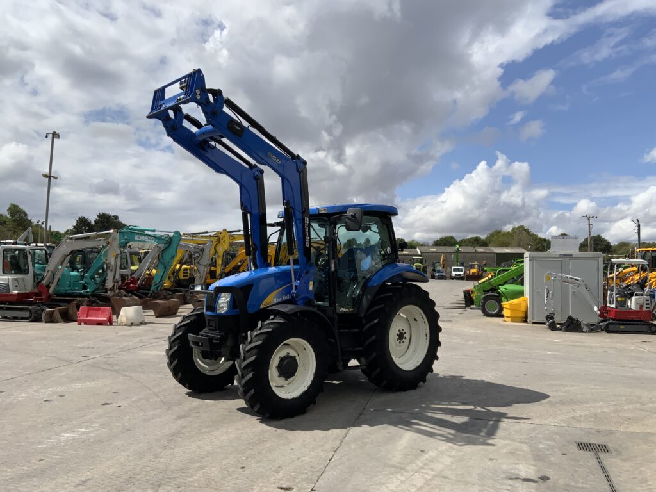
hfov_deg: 61.7
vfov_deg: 48.2
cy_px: 246
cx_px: 328
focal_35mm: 29
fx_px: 550
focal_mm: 3
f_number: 1.8
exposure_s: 1/3322
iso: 16
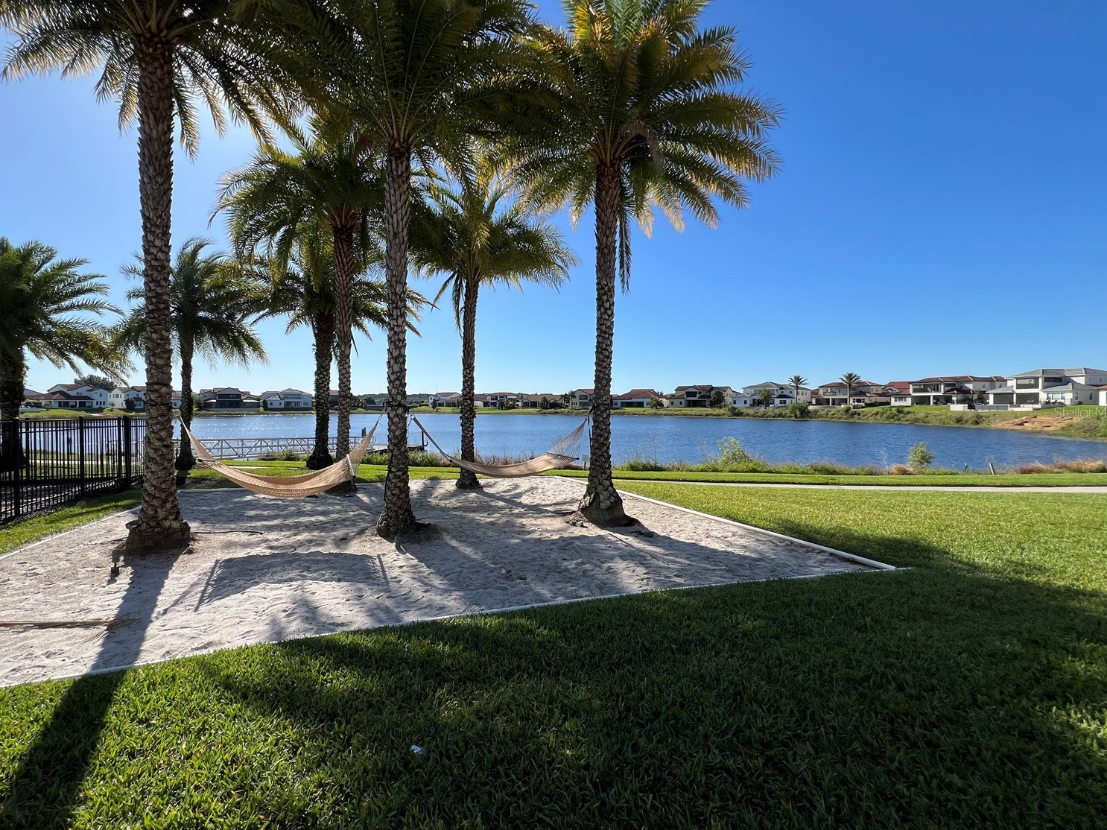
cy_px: 412
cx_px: 528
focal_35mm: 14
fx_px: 448
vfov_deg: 85.7
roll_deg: +0.0
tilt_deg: -1.3
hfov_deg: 102.0
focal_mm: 1.57
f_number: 1.8
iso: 32
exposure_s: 1/2096
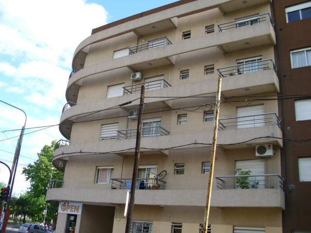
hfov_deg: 49.0
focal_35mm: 38
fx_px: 341
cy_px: 116
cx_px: 156
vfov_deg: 37.7
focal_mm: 6.36
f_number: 3
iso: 50
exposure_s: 1/331
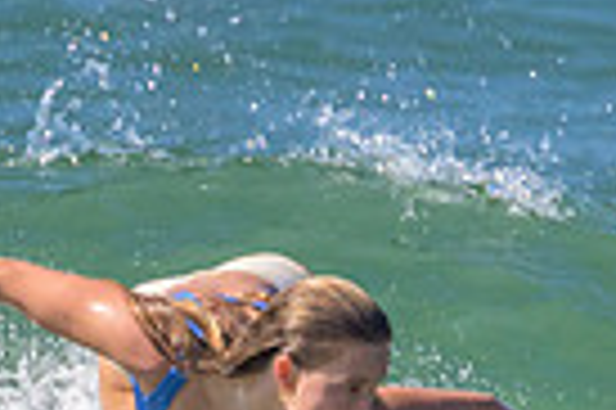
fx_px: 61936
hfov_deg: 0.6
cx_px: 648
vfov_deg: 0.4
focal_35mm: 3624
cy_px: 597
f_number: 11
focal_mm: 680
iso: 1000
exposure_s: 1/2000
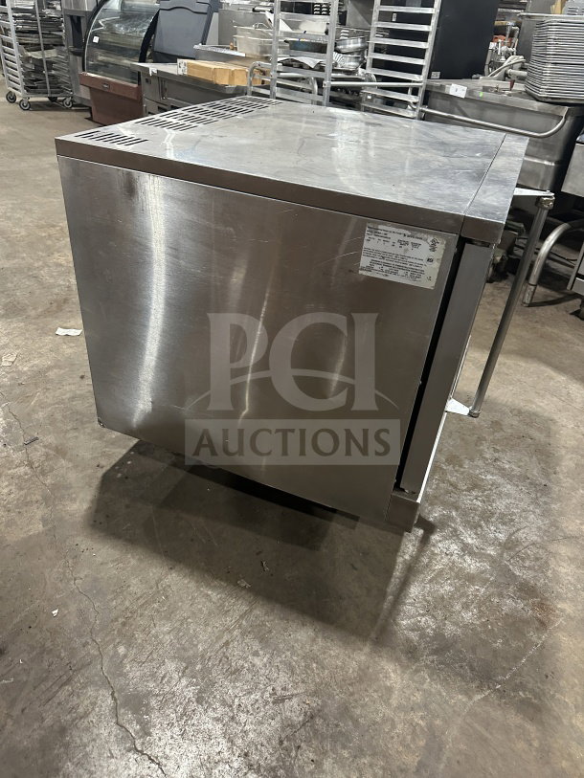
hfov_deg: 56.8
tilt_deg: -30.8
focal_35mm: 24
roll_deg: -6.1
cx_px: 292
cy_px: 389
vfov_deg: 71.6
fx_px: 540
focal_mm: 6.86
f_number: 1.78
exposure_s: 1/60
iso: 400
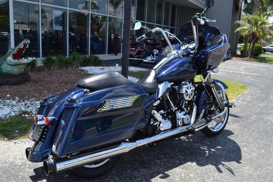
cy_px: 91
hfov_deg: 61.9
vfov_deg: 43.6
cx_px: 136
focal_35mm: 30
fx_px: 227
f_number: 6.3
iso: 100
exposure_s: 1/160
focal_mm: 20
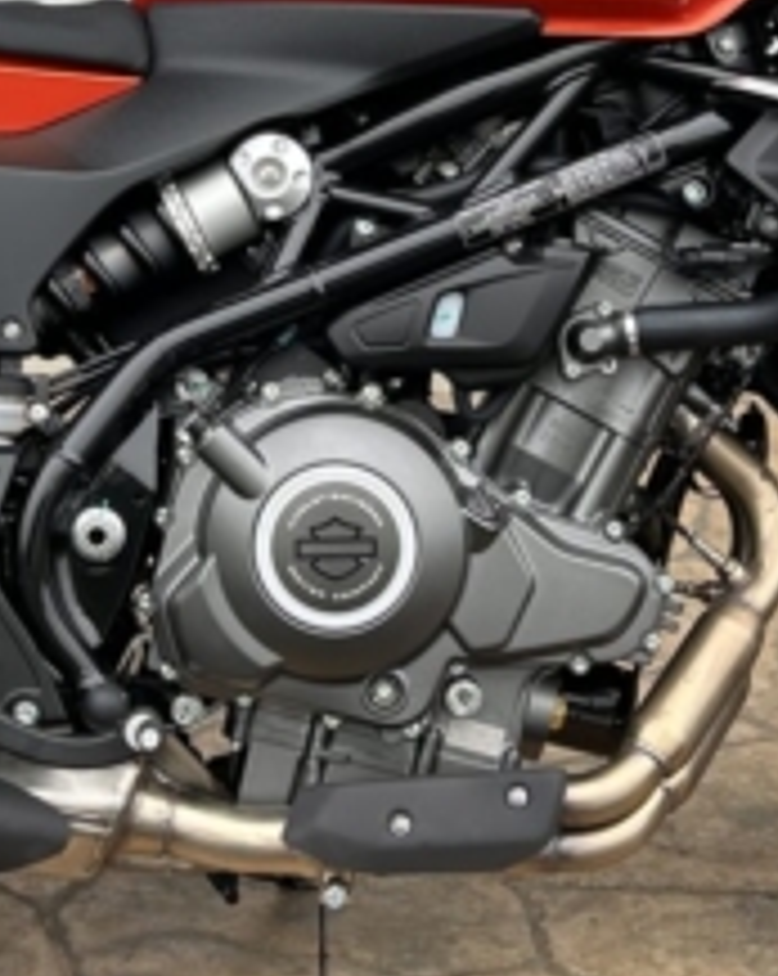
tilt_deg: -7.9
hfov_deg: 17.0
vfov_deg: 21.0
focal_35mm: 90
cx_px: 342
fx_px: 2596
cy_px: 157
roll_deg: +1.4
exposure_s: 1/658
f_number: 1.5
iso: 50
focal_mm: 5.7
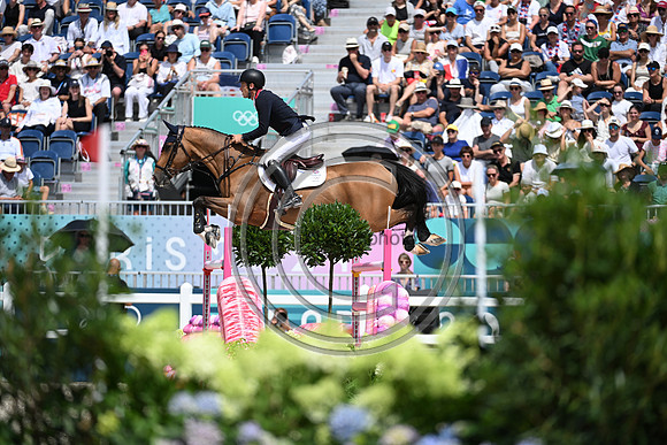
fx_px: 6115
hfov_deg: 6.2
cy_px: 222
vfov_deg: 4.2
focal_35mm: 330
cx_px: 334
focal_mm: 330
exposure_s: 1/1250
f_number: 4.5
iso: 125
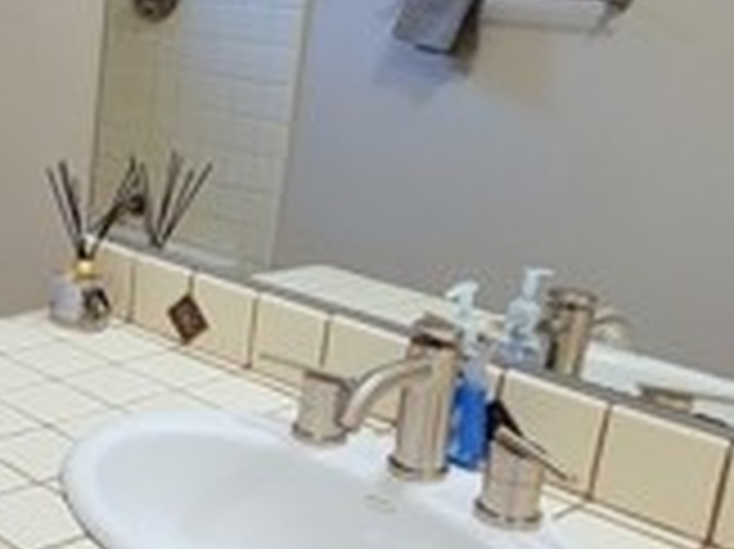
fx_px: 1081
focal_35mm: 51
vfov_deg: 28.5
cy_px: 266
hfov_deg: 32.2
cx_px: -108
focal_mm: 2.2
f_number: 2.2
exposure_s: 1/60
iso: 320
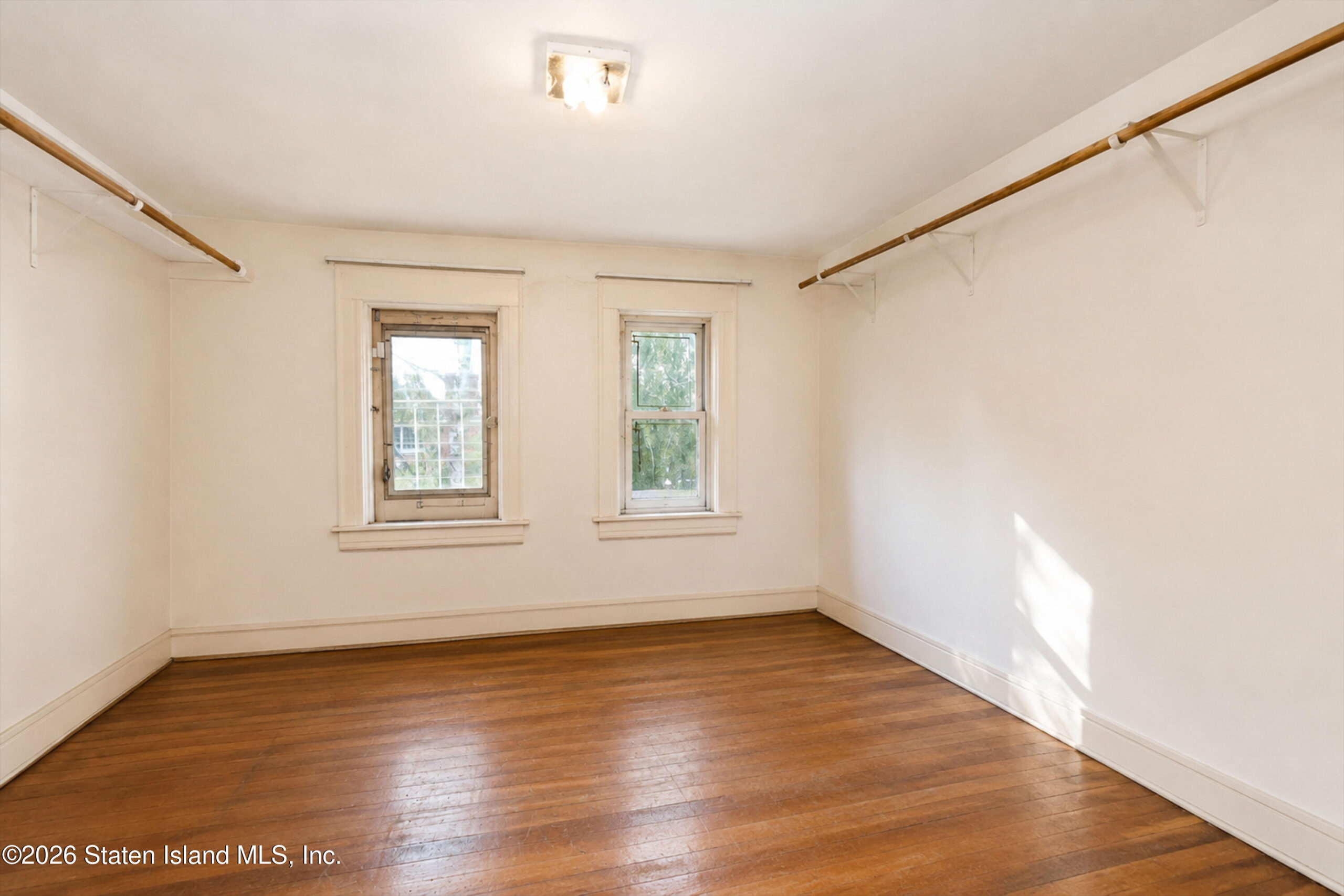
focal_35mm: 16
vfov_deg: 73.8
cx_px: 672
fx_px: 597
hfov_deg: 96.7
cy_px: 448
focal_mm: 16
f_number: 4.5
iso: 64
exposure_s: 1/40
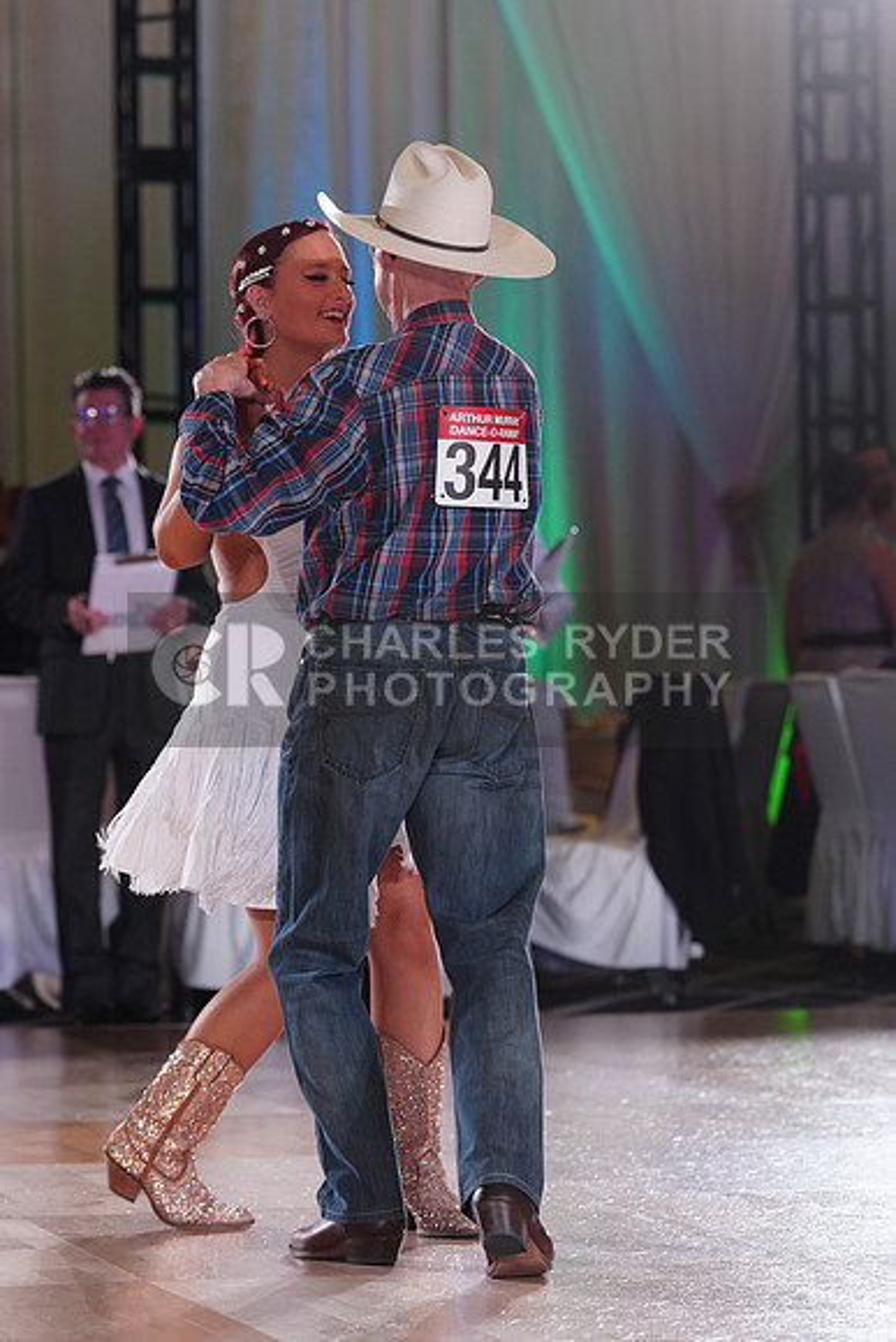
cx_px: 448
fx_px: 4887
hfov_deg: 10.5
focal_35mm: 131
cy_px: 671
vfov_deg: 15.6
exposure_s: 1/320
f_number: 4.5
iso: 1600
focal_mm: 131
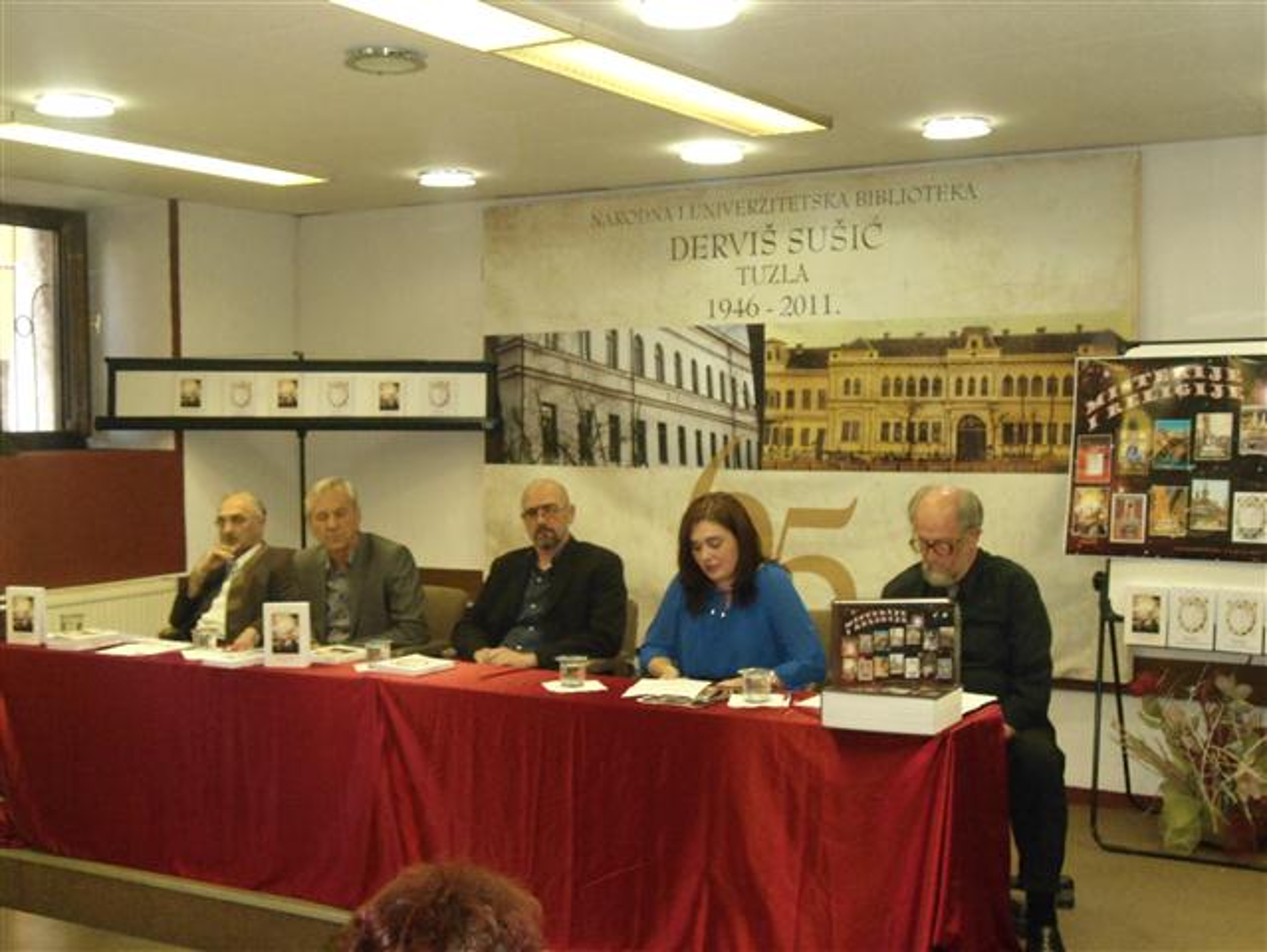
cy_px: 476
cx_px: 634
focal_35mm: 44
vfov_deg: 32.9
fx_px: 1611
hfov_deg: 42.9
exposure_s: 1/50
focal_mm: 7.9
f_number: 3.5
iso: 800
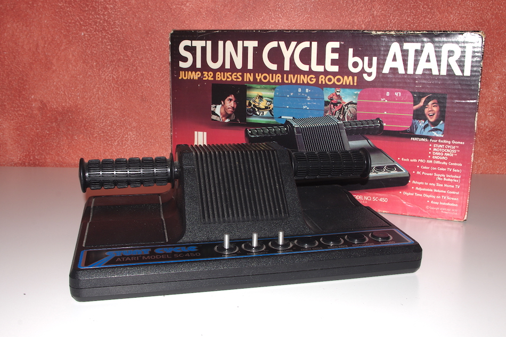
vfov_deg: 36.3
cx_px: 253
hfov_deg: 52.4
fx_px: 514
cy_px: 168
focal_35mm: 37
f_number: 11
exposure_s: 1/180
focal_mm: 24.38
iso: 100
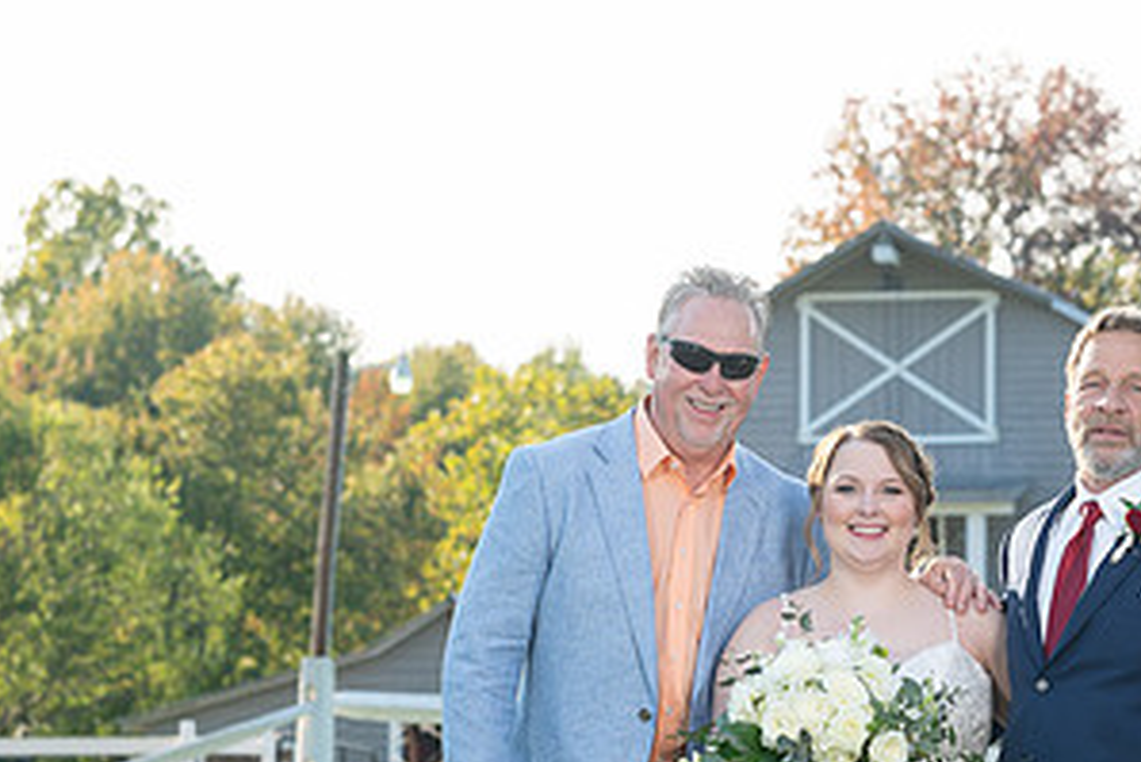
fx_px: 5168
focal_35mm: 163
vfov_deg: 8.4
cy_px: 728
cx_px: 864
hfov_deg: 12.6
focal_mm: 79
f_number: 5.6
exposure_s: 1/200
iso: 200
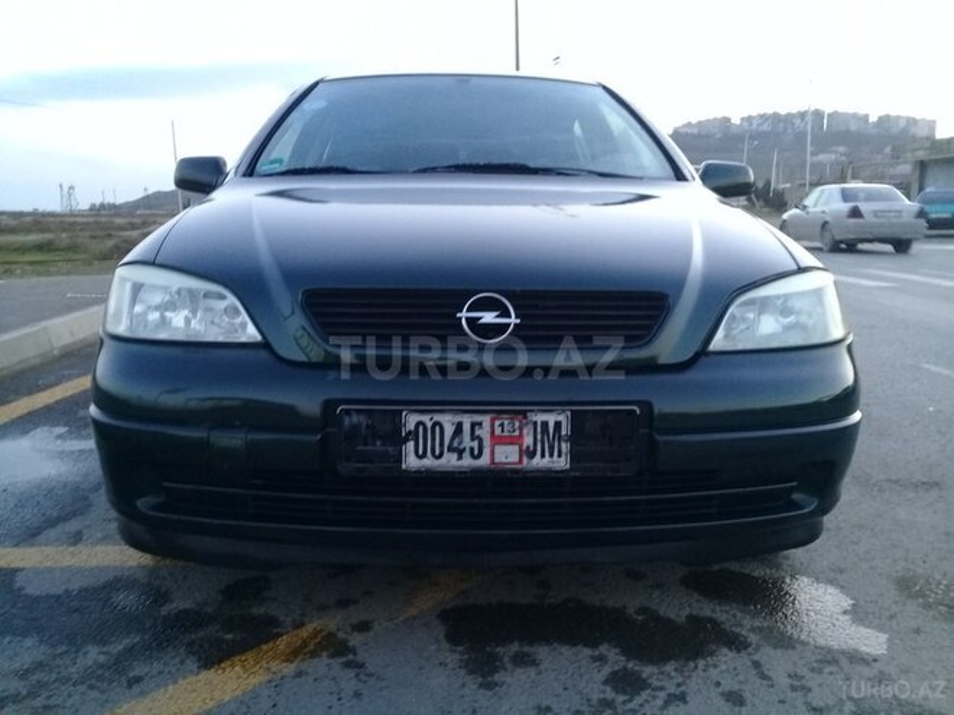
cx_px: 477
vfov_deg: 45.4
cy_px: 358
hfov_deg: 58.4
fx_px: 854
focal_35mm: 31
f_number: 2.2
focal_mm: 3.3
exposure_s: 1/33
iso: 125
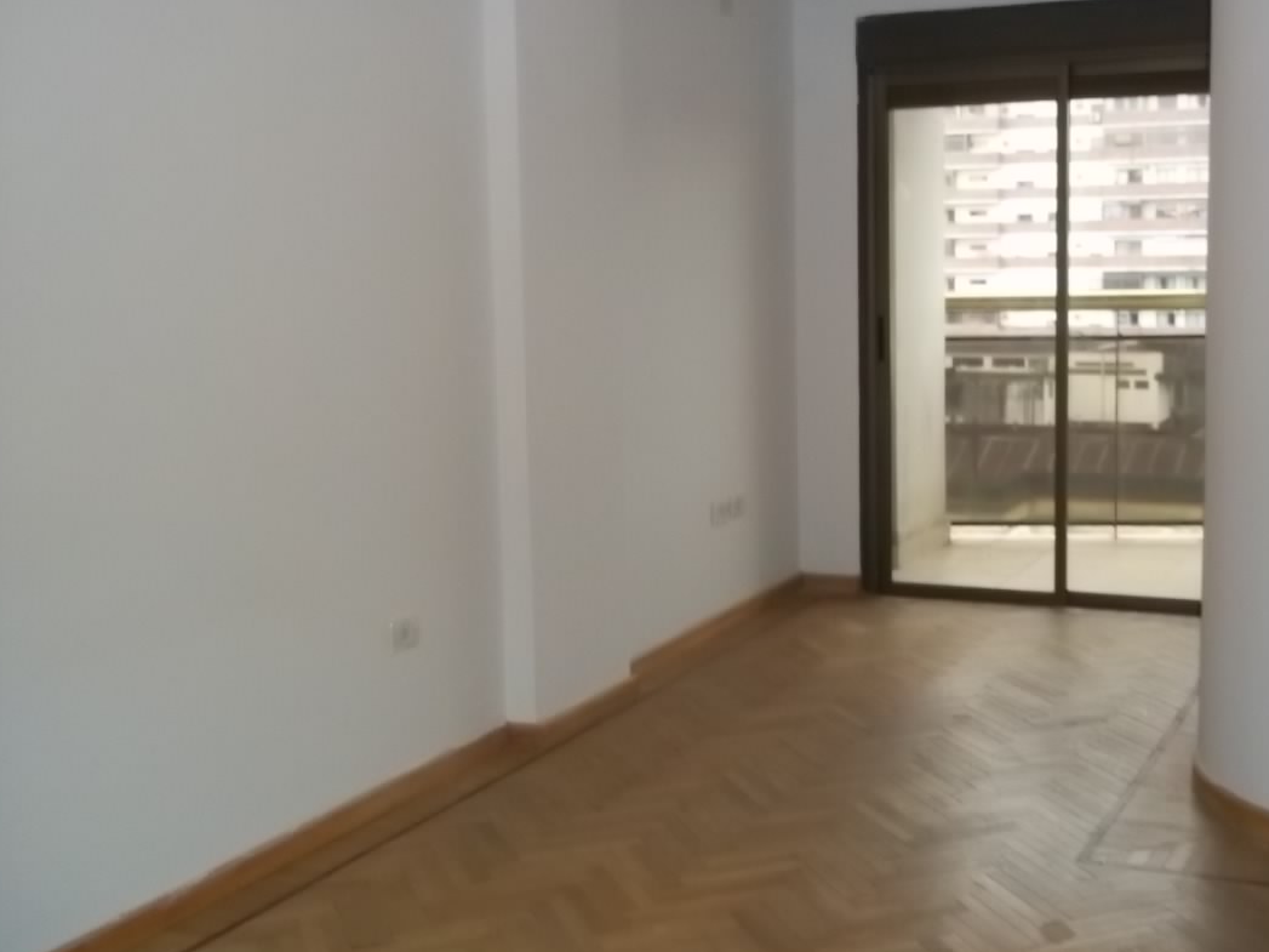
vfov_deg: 32.9
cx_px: 759
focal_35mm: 44
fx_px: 1613
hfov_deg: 42.8
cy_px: 444
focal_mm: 6.5
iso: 320
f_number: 3.1
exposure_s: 1/30
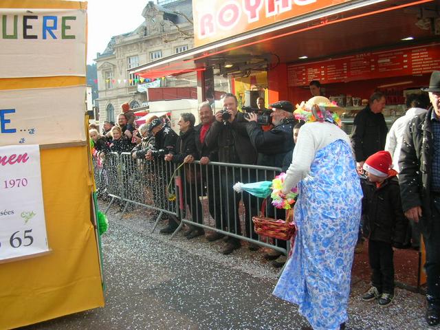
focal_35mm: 35
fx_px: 445
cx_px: 220
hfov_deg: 52.6
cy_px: 165
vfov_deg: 40.7
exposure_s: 1/225
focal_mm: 5.8
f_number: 2.8
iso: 50
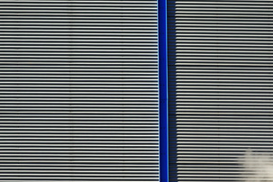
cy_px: 219
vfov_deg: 2.3
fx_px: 4504
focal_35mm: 594
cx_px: 92
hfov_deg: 3.5
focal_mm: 180
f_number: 8
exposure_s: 1/200
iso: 180
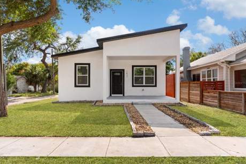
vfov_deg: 57.2
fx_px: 150
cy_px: 83
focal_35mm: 22
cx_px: 120
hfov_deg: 78.6
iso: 100
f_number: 8
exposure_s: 1/60
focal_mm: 21
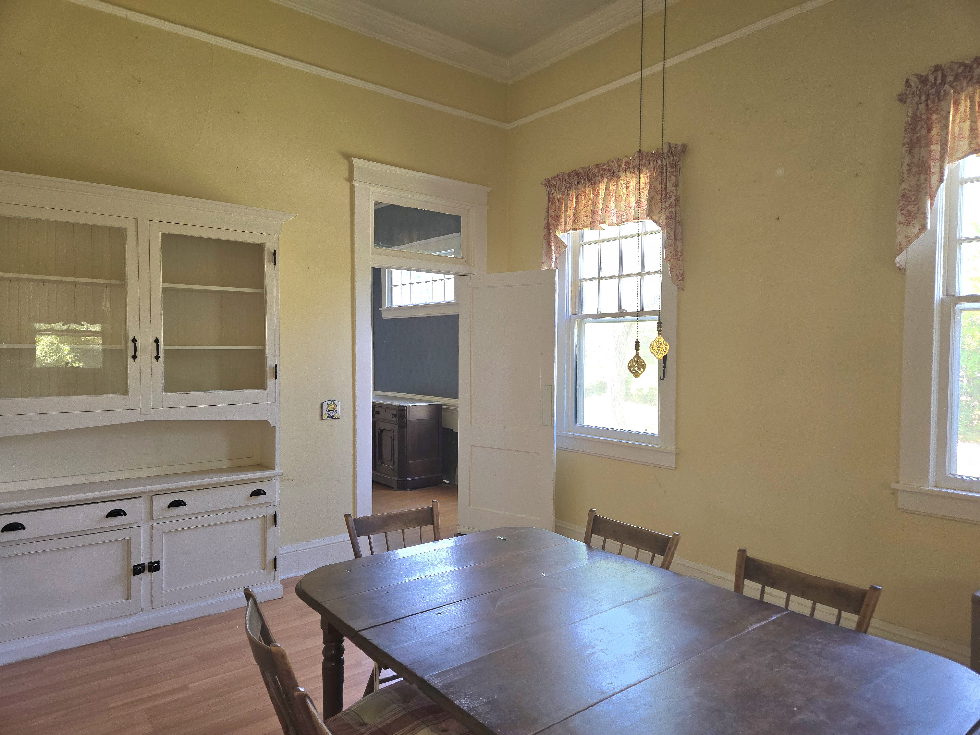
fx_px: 651
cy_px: 368
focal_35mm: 23
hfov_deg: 73.9
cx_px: 490
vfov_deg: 58.9
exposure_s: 1/60.2
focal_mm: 5.4
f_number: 1.8
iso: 64
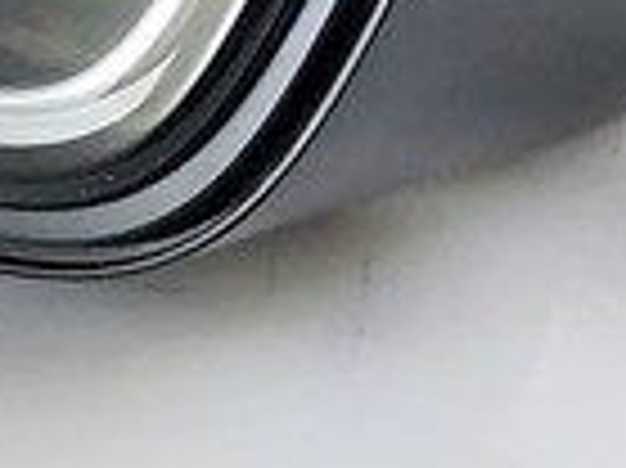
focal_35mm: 120
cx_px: 113
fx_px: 2168
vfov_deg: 11.3
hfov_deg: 16.3
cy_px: -423
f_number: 1.7
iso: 100
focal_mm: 4.2
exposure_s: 1/60
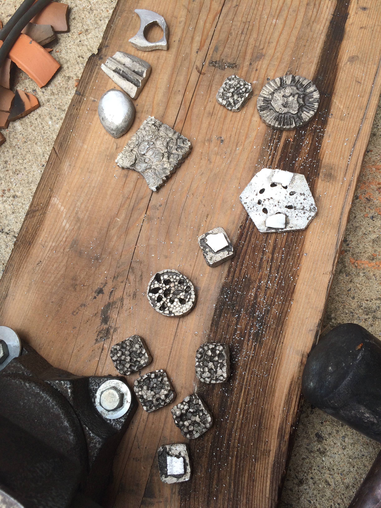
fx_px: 426
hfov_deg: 48.2
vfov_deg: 61.7
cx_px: 190
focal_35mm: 29
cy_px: 254
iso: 32
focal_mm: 4.15
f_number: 2.2
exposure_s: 1/578
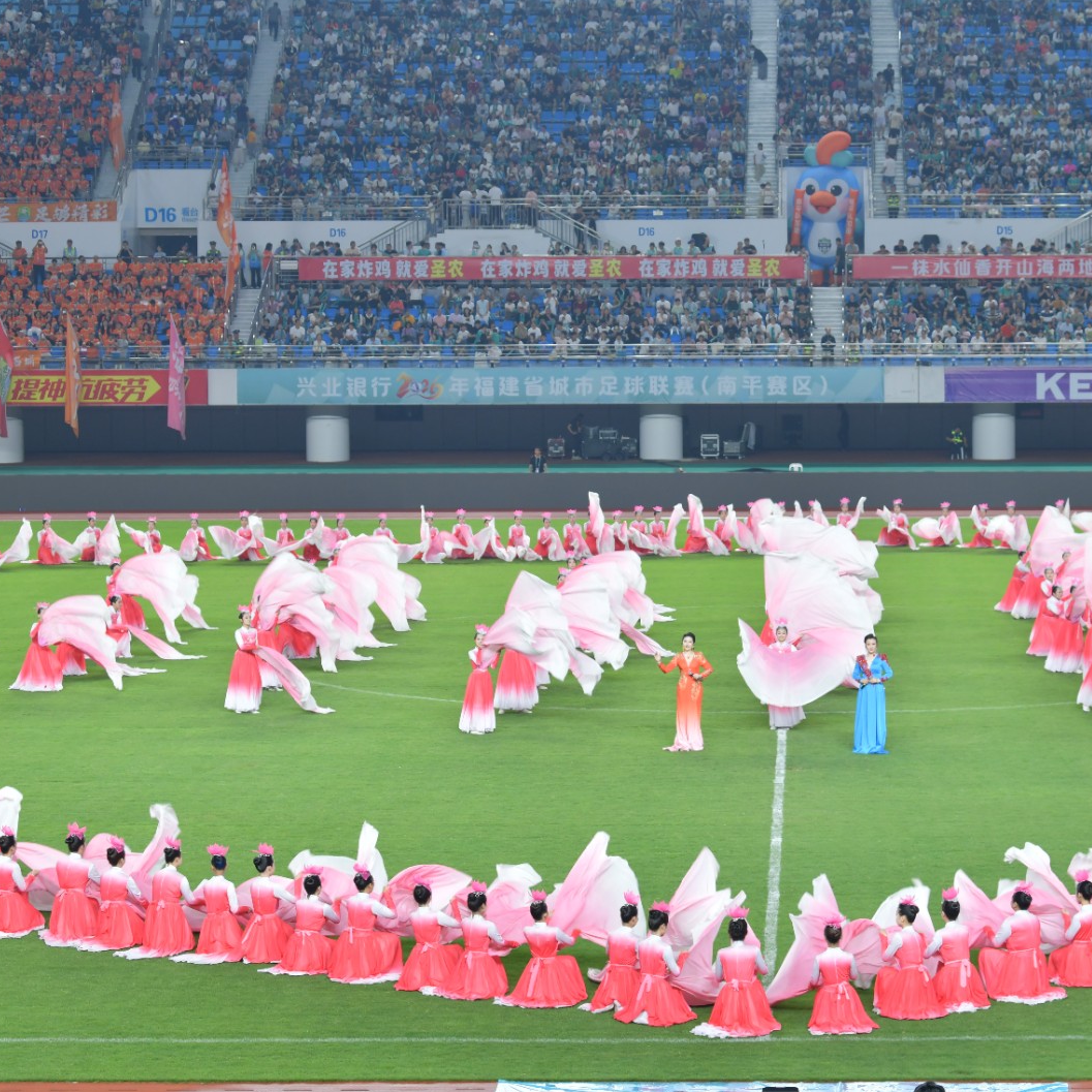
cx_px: 819
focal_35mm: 108
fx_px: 3855
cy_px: 550
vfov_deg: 16.1
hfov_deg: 16.0
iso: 500
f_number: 5
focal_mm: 70
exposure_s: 1/100
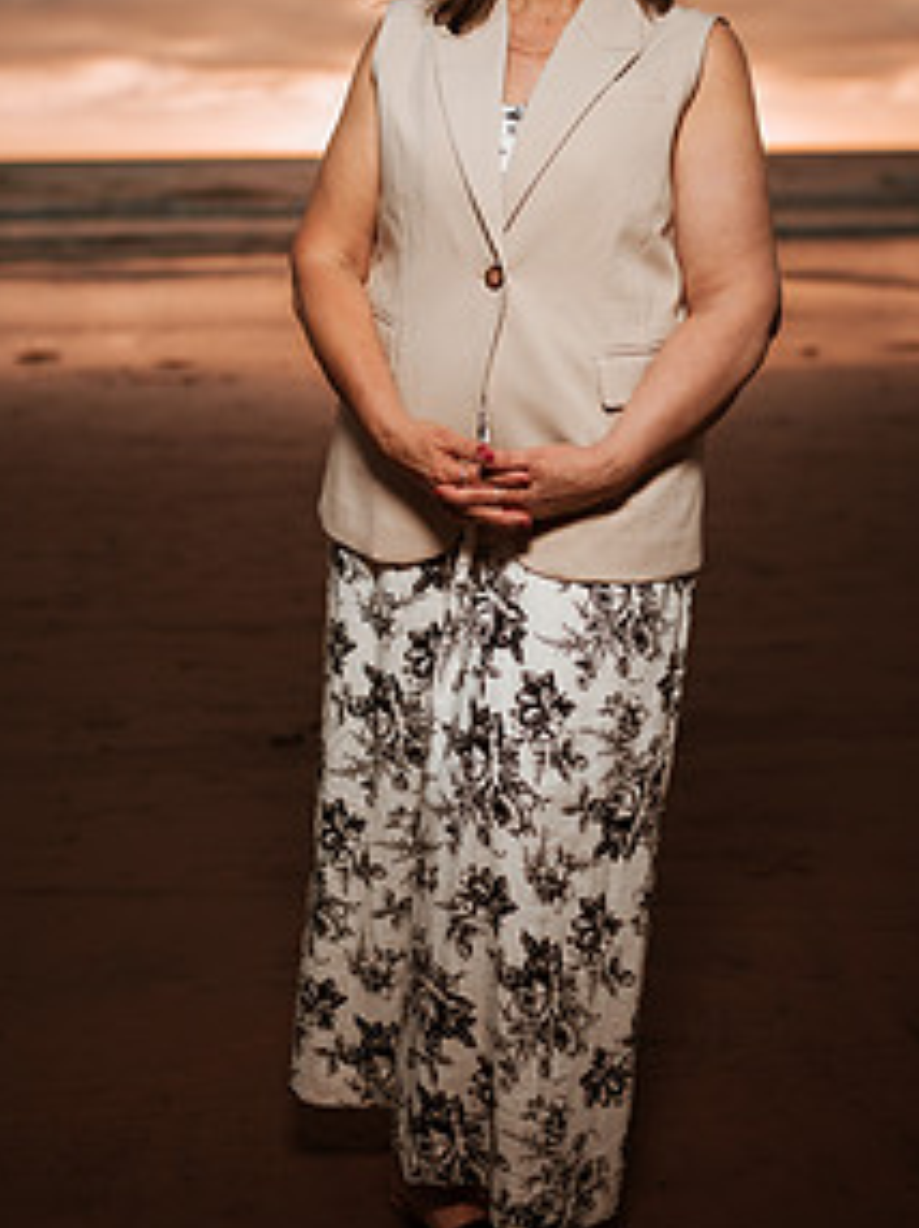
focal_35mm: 53
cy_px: 395
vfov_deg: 35.8
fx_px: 1879
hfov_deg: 27.4
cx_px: 554
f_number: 1.8
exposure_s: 1/4000
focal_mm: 35
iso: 50
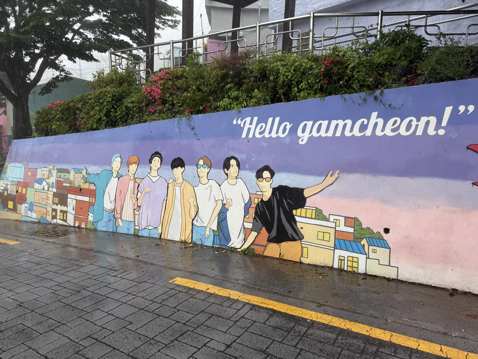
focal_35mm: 24
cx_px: 239
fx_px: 331
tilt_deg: -9.5
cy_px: 180
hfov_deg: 71.6
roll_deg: -3.2
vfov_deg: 56.8
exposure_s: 1/654
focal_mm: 6.76
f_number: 1.78
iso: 80
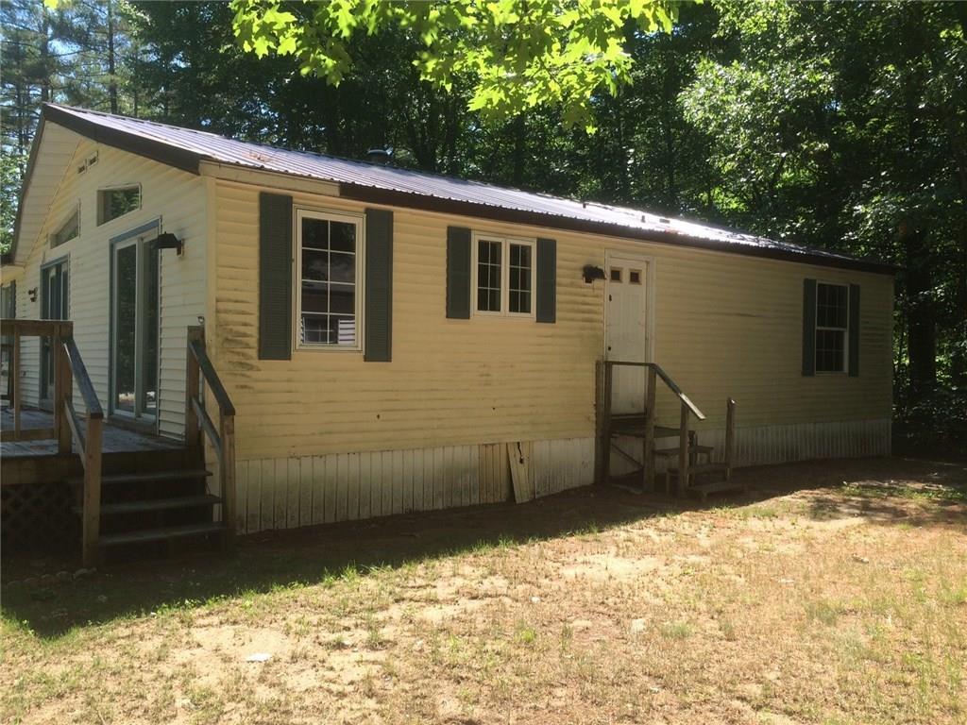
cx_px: 484
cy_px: 362
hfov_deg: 61.7
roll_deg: -0.7
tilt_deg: +0.1
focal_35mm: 29
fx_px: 810
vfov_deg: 48.2
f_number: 2.2
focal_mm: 4.15
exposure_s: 1/622
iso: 32
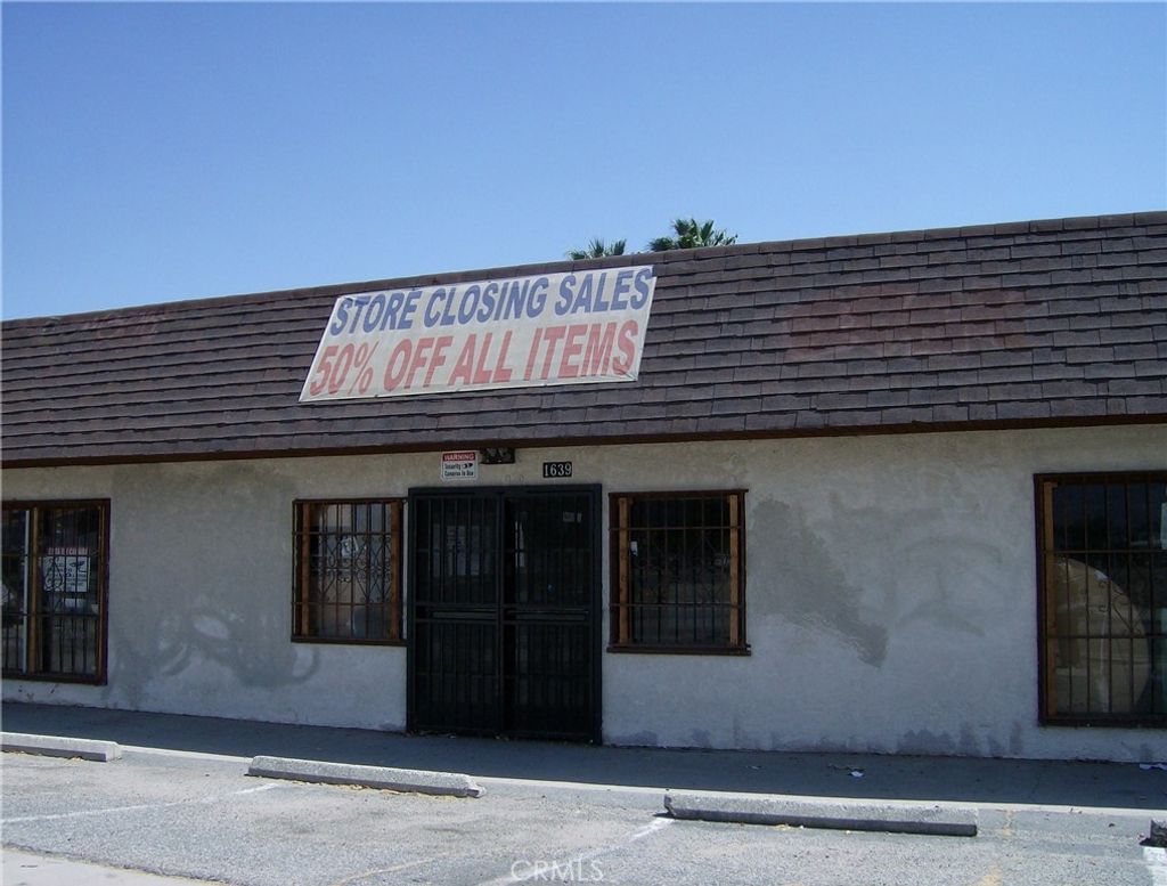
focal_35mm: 36
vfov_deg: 39.9
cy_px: 443
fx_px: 1219
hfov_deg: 51.2
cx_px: 584
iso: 100
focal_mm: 6
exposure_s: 1/747
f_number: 4.7
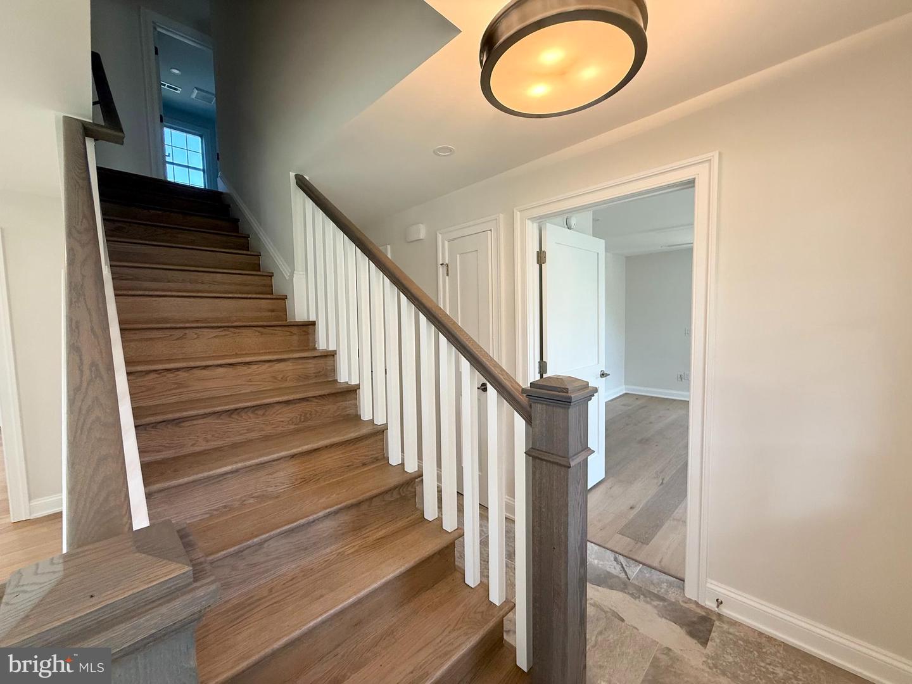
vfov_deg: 85.7
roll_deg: +0.5
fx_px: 369
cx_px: 456
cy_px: 342
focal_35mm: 14
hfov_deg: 102.1
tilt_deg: -2.9
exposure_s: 1/120
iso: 125
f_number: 2.2
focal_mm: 2.22
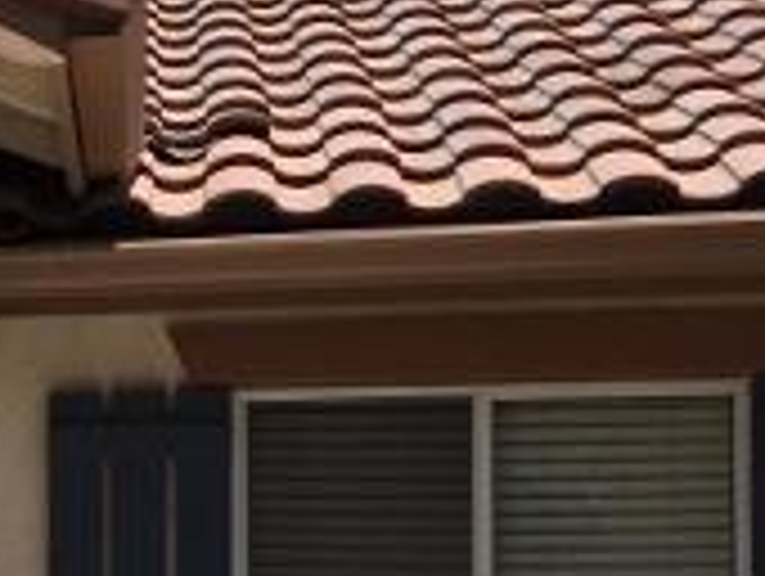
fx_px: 2412
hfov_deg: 15.5
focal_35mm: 109
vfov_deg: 13.4
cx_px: -612
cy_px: 612
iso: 32
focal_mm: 4.15
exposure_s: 1/2475
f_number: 2.2
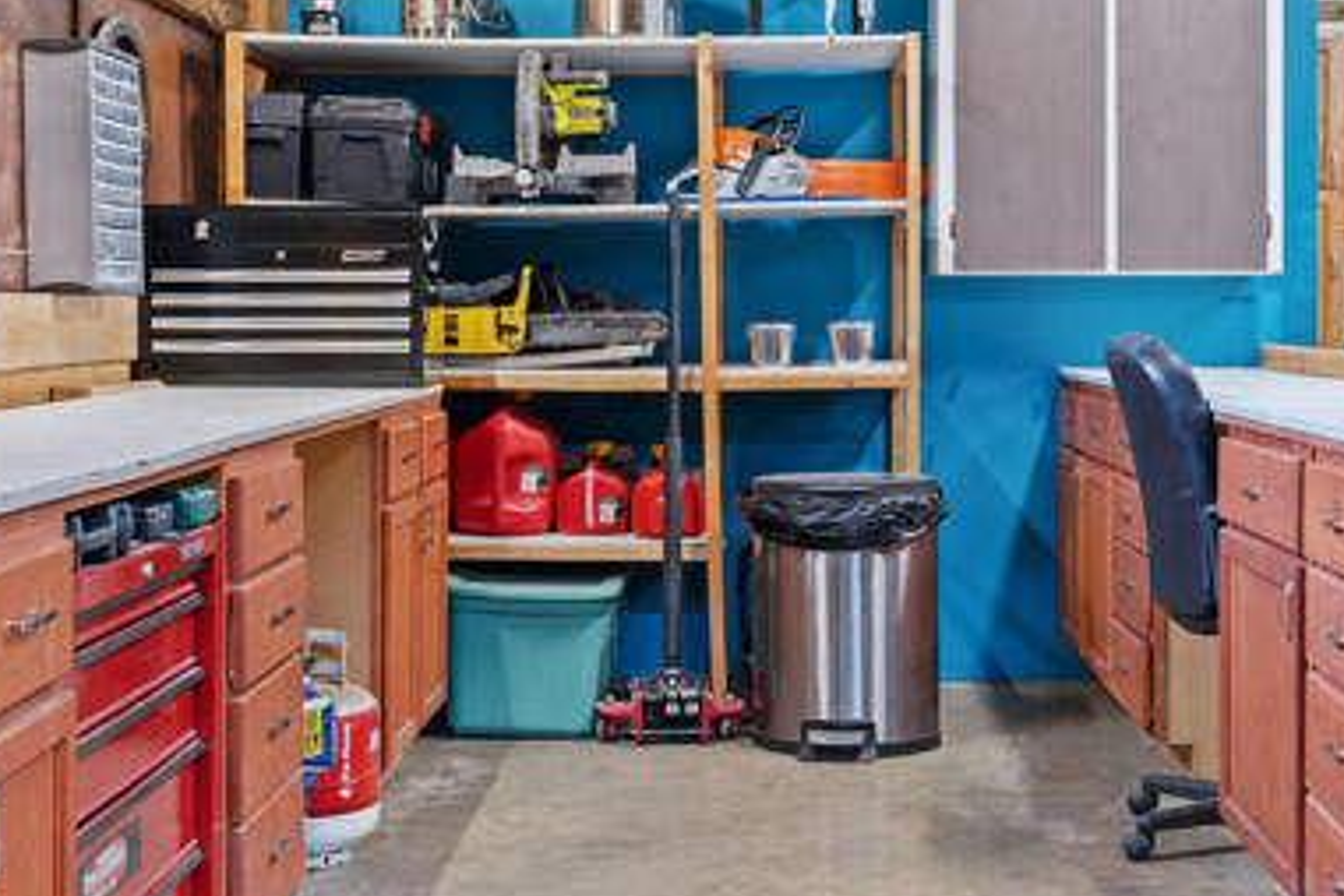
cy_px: 303
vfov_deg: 25.9
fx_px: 1941
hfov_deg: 38.1
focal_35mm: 52
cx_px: 783
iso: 320
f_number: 6.3
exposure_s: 1.6
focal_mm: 33
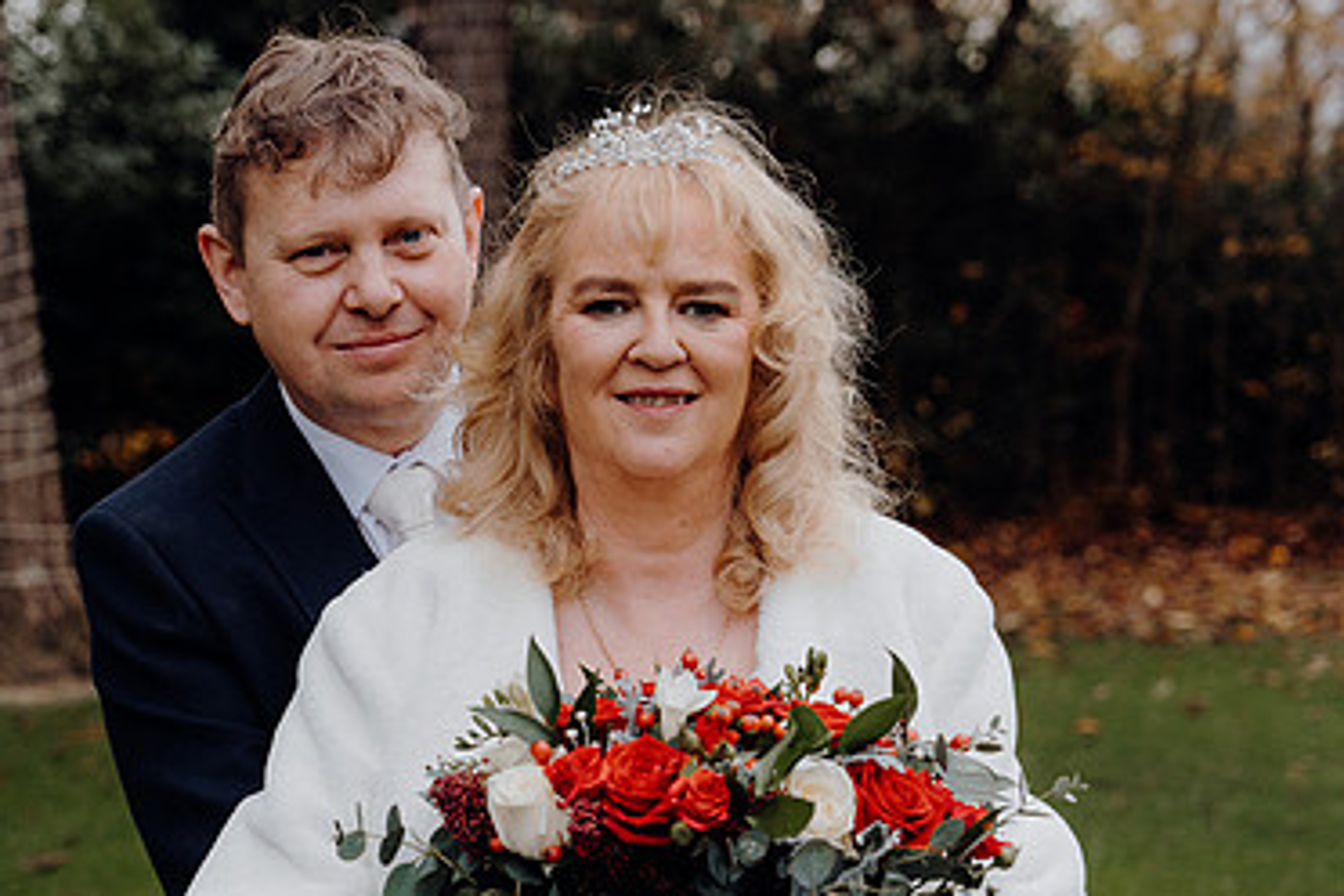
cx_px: 499
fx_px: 2912
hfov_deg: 25.9
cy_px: 667
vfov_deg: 17.4
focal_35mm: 78
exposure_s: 1/250
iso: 1600
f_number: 3.5
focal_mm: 50
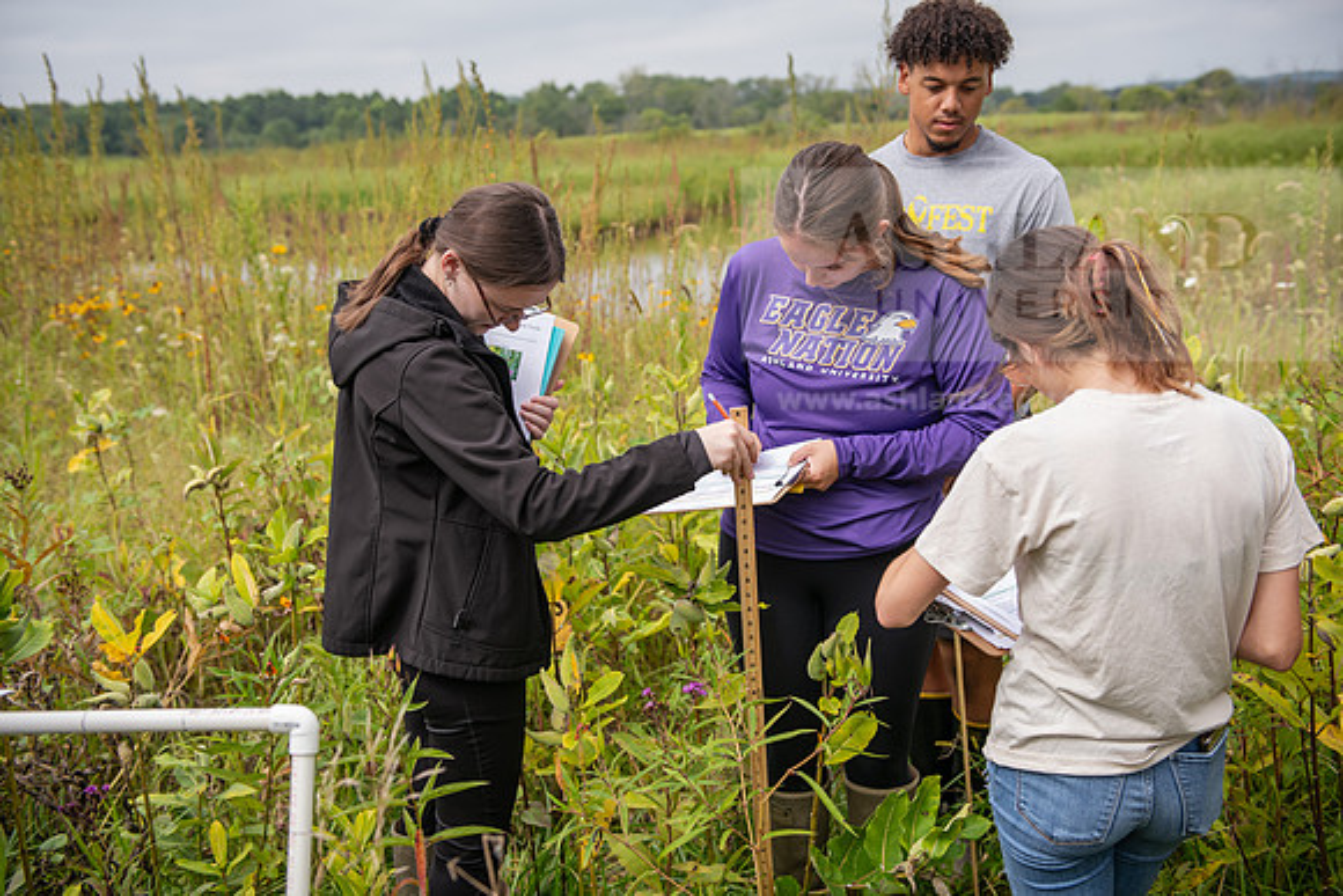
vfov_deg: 35.1
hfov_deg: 50.7
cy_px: 448
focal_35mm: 38
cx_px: 672
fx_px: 1418
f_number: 3.5
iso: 100
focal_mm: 38
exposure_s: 1/500
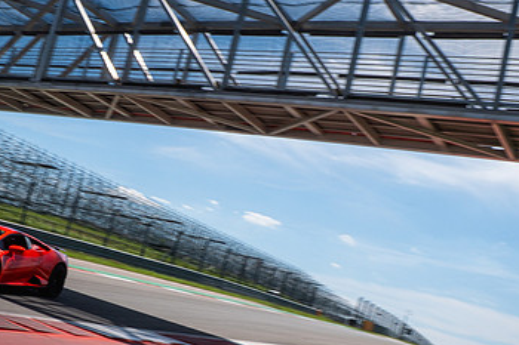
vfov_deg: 27.4
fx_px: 706
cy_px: 214
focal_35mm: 49
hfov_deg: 38.5
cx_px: 86
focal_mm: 16
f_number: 10
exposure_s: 1/320
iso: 160
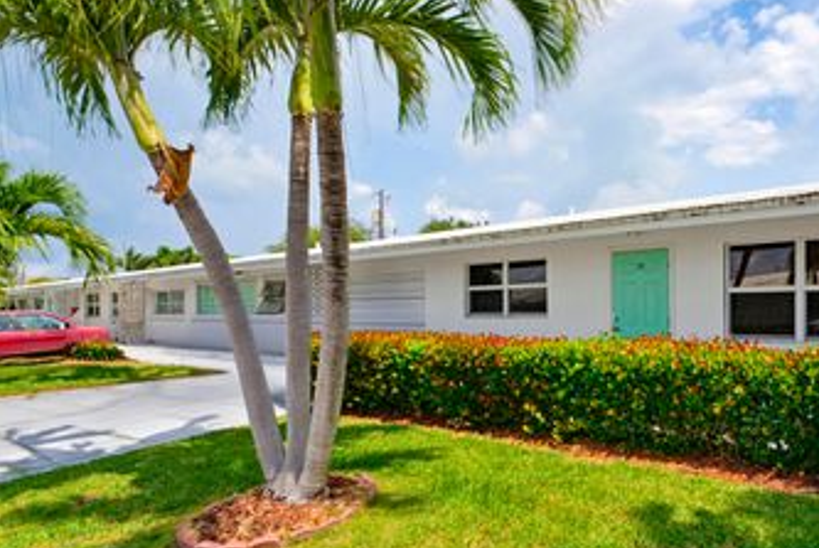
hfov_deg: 73.3
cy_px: 305
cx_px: 612
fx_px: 499
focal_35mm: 22
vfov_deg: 57.5
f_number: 6.3
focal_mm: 14.6
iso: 80
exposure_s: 1/250
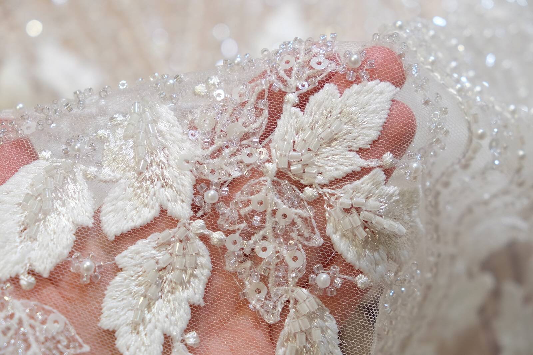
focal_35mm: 83
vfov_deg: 16.4
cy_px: 178
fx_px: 1229
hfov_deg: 24.5
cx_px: 266
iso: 200
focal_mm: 55
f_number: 5
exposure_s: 1/150
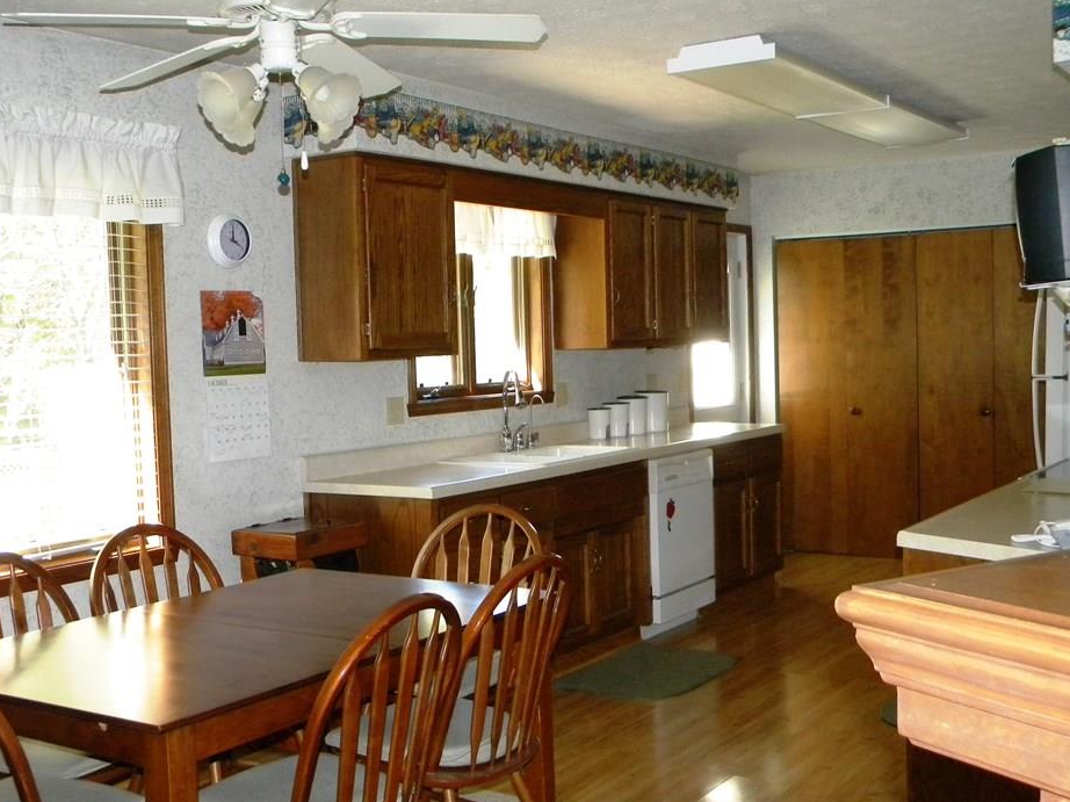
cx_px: 485
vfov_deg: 35.9
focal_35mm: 40
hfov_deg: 46.7
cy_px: 411
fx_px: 1236
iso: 400
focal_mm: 6.4
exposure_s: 1/30
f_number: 3.7
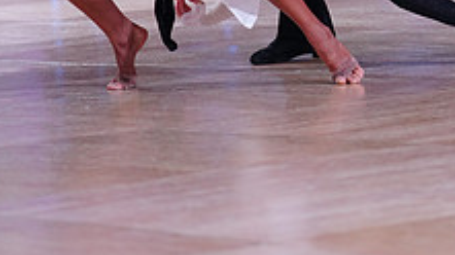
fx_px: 3883
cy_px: -214
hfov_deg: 6.7
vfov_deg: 3.7
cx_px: 353
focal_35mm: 322
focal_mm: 117
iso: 1250
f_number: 2.8
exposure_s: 1/500
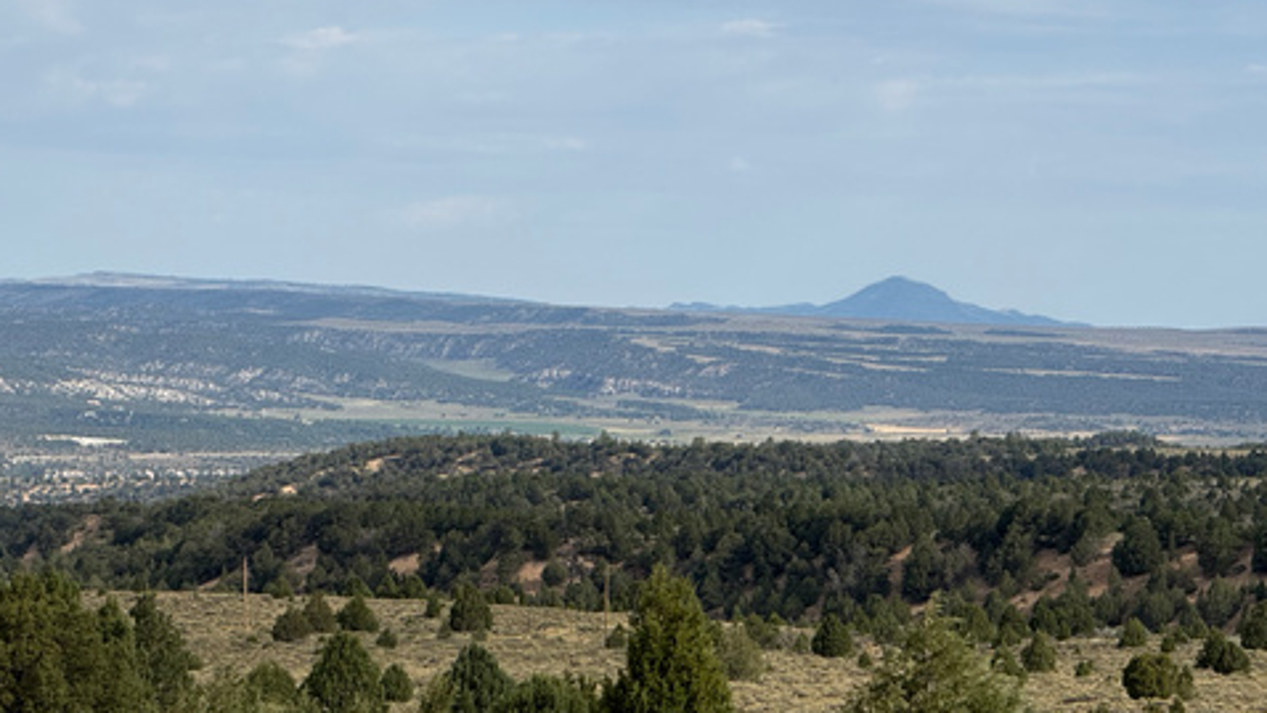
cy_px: 323
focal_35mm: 175
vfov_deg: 6.9
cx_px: 665
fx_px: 5880
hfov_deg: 12.3
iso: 64
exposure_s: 1/2439
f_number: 2.8
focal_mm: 15.66
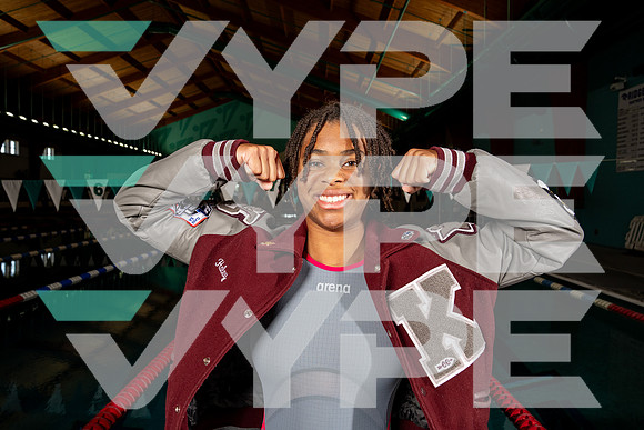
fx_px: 483
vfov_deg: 48.0
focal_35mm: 27
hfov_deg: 67.4
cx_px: 322
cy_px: 215
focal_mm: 27
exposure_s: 1/125
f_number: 7.1
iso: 400
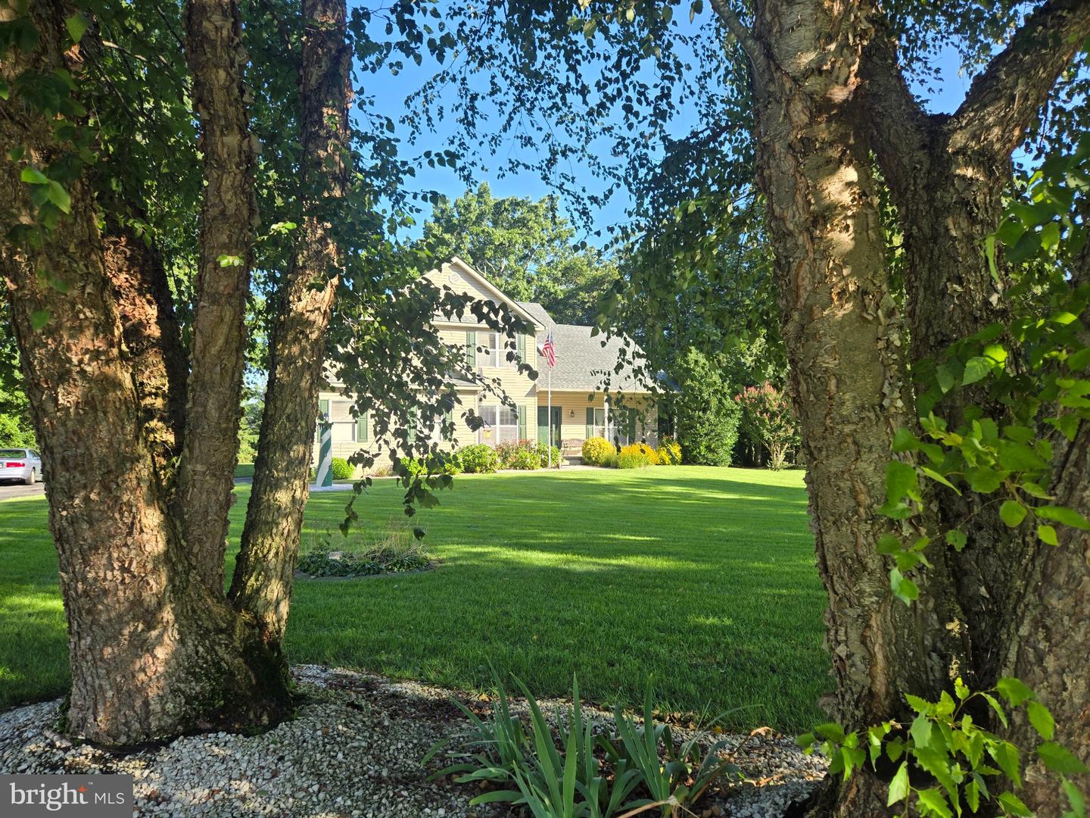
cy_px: 409
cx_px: 545
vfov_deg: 58.9
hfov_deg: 73.9
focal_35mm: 23
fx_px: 724
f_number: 1.8
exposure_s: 1/532
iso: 25
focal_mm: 5.4
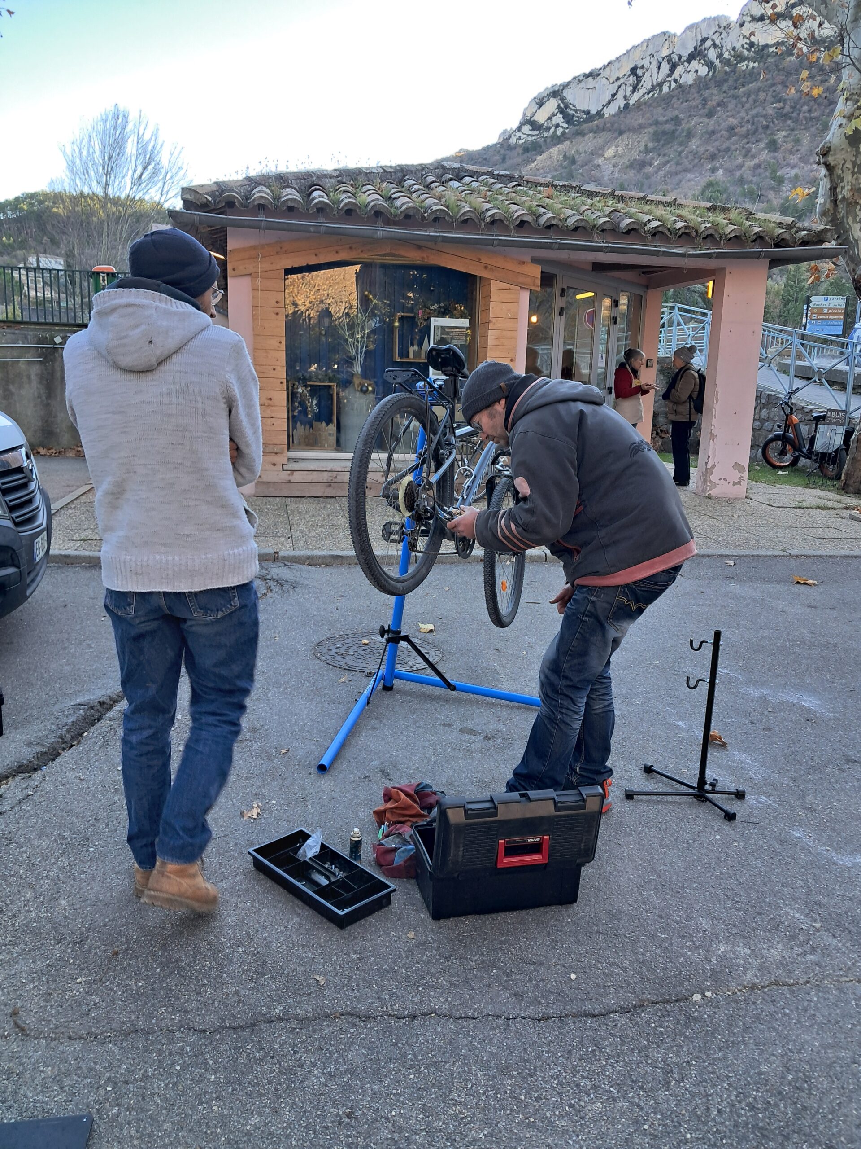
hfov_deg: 51.4
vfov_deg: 65.3
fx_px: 895
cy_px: 574
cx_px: 430
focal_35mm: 27
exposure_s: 1/60
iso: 50
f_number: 1.8
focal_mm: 4
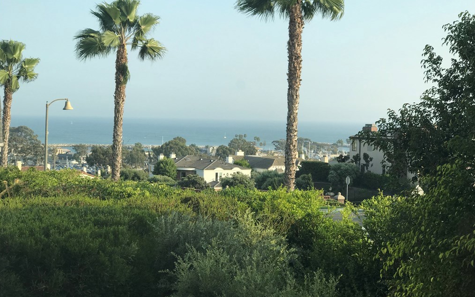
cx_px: 236
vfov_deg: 21.3
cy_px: 141
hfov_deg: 33.5
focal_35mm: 61
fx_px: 790
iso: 20
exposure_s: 1/300
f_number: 2.8
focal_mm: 6.6
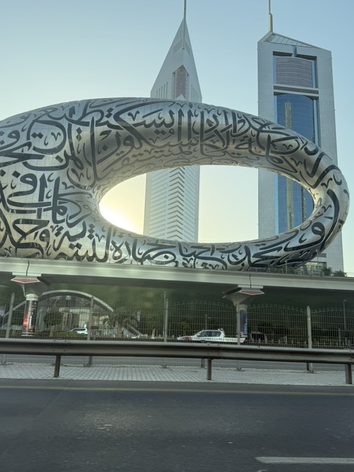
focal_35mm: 28
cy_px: 255
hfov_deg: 49.7
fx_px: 382
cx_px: 178
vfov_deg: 63.4
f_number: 1.78
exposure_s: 1/1585
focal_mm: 6.76
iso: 80
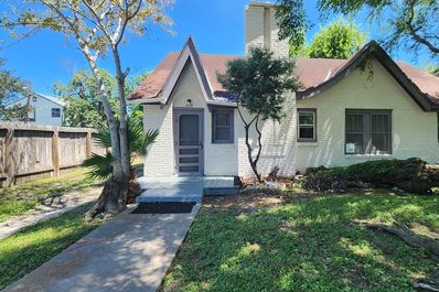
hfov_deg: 92.1
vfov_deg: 70.4
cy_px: 142
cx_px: 263
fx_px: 207
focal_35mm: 17
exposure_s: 1/518
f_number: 2.2
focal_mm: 2.2
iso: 50
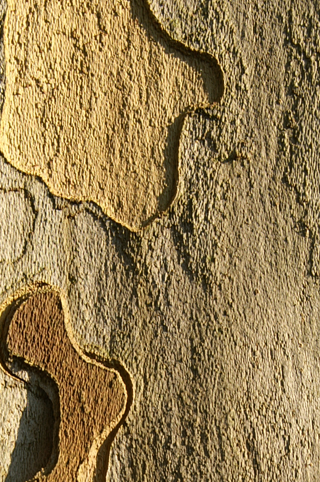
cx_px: 50
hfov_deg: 9.9
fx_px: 1848
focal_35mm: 138
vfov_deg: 14.3
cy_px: 604
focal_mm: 35
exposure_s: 1/200
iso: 100
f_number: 8
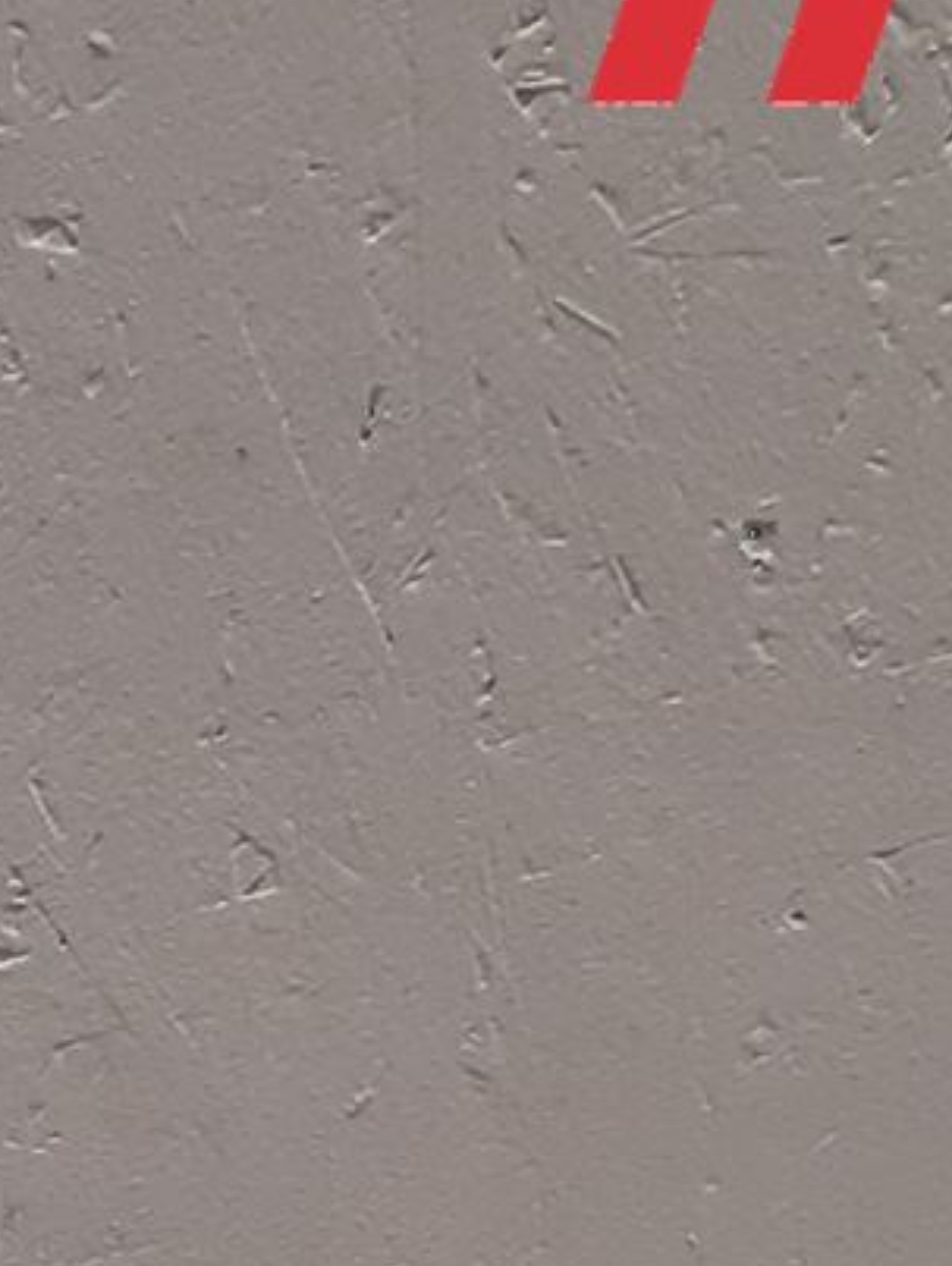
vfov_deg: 13.9
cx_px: -701
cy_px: 1985
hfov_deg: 10.6
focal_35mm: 132
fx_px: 4833
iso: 160
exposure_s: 1/50
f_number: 1.7
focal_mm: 3.93
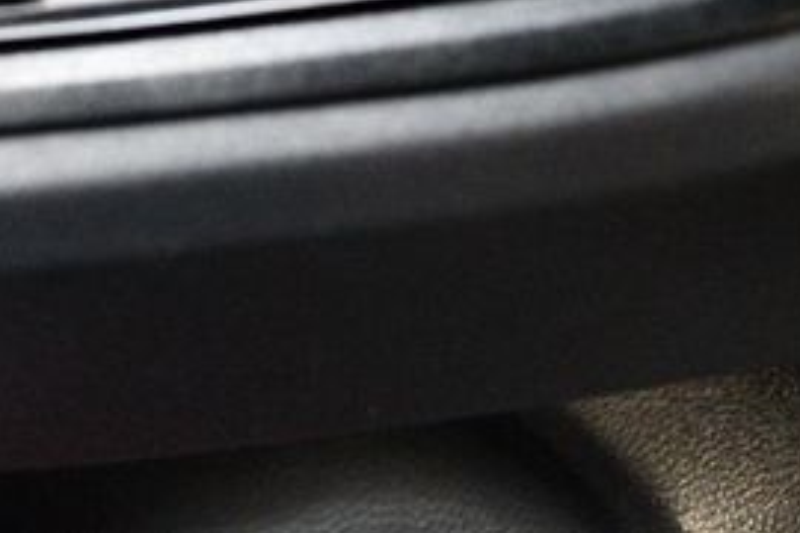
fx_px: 1578
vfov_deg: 18.3
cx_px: 36
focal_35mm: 71
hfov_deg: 27.1
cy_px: -95
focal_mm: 20
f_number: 3.8
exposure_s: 1/60
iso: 6400
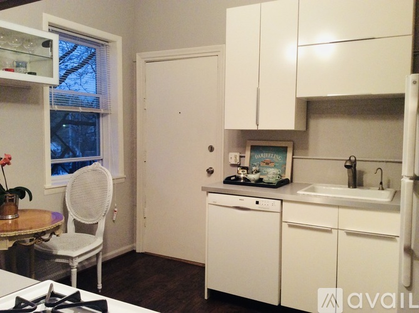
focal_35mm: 32
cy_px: 156
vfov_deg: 44.1
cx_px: 210
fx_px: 387
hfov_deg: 56.9
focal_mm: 3.3
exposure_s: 1/24
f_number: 2.4
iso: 160
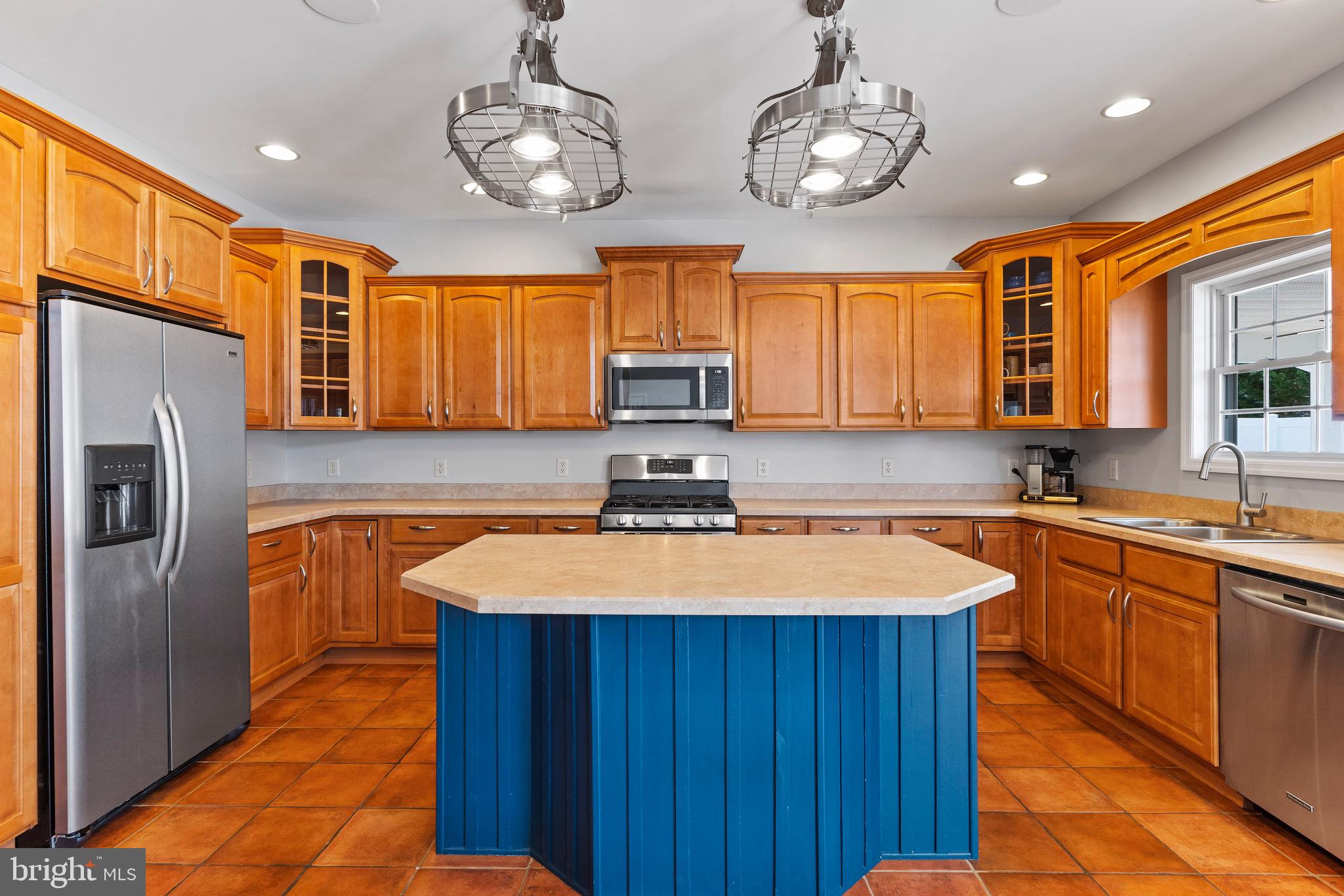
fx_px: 672
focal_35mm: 18
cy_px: 448
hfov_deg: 90.0
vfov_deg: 67.4
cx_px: 672
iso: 500
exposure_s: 1/8
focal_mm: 18
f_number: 7.1
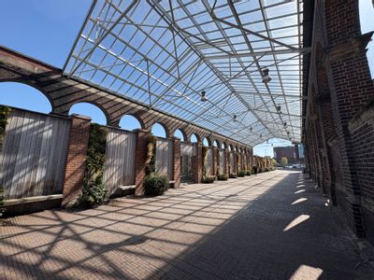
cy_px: 140
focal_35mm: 14
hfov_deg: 102.1
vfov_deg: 85.7
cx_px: 187
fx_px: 151
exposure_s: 1/1449
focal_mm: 2.22
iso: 50
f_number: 2.2
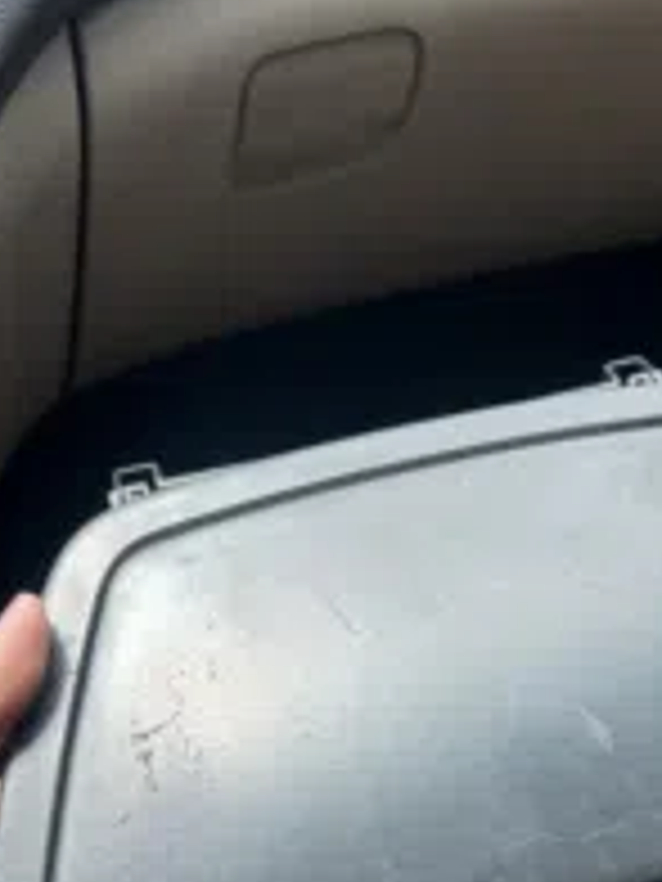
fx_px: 1351
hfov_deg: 27.1
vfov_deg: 34.7
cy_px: 738
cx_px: 500
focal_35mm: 53
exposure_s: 1/121
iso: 80
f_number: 1.5
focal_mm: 5.7
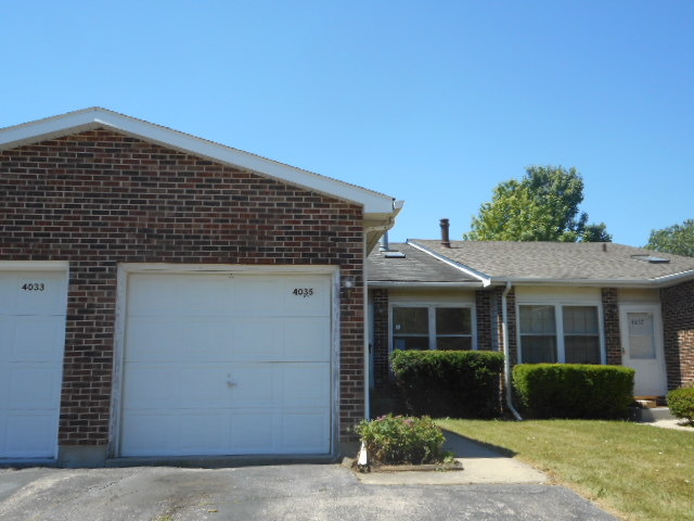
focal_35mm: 34
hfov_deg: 54.0
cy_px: 260
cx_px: 347
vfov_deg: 41.8
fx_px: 682
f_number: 4.2
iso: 80
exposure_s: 1/320
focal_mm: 6
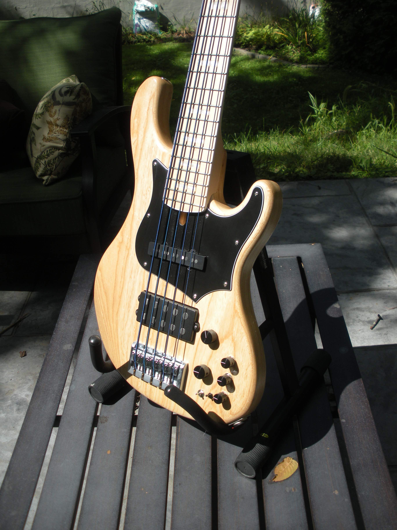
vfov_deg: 51.4
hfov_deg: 39.7
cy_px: 265
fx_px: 550
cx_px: 198
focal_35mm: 36
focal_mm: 6.3
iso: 64
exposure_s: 1/526
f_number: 3.5
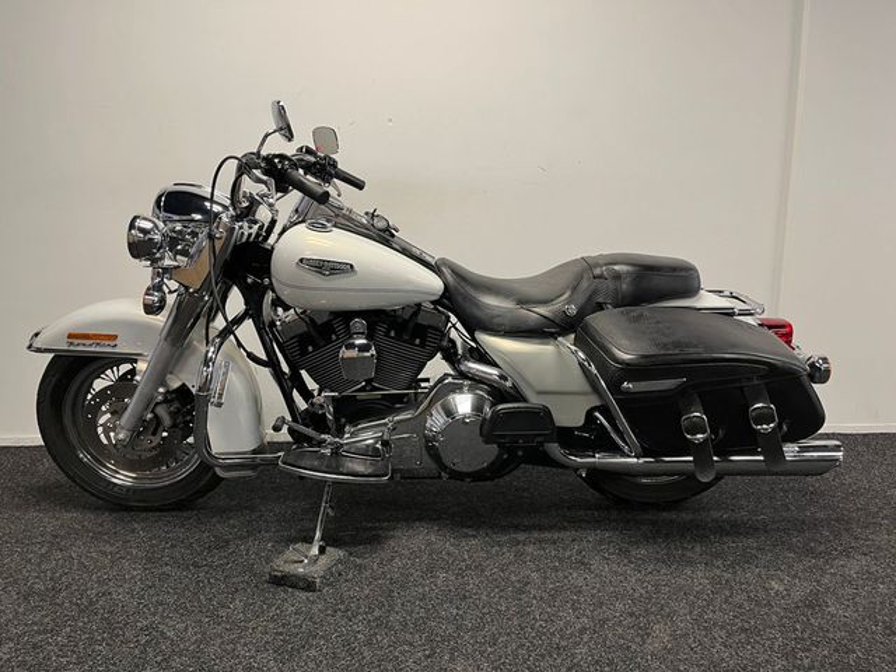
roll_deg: +0.6
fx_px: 673
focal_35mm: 26
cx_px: 448
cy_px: 336
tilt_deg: -9.8
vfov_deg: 53.1
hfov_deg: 67.3
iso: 80
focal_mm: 5.1
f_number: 1.6
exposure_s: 1/50
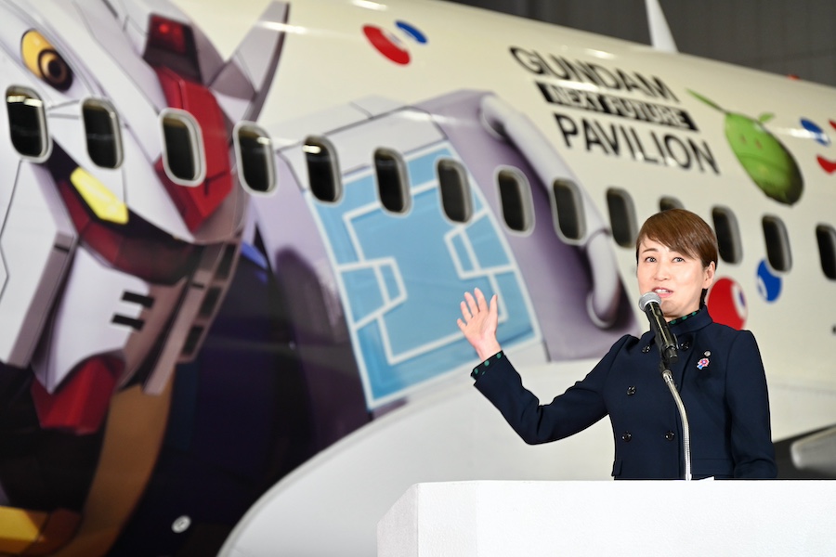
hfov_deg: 12.8
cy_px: 278
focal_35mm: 160
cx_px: 418
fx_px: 3715
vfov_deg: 8.6
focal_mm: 160
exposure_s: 1/125
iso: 2000
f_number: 6.3
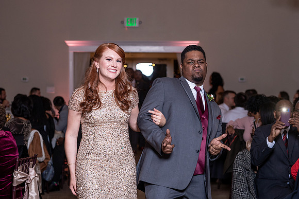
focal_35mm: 94
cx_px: 158
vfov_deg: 14.6
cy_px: 90
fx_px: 781
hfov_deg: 21.7
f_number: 4
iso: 800
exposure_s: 1/200
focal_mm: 75
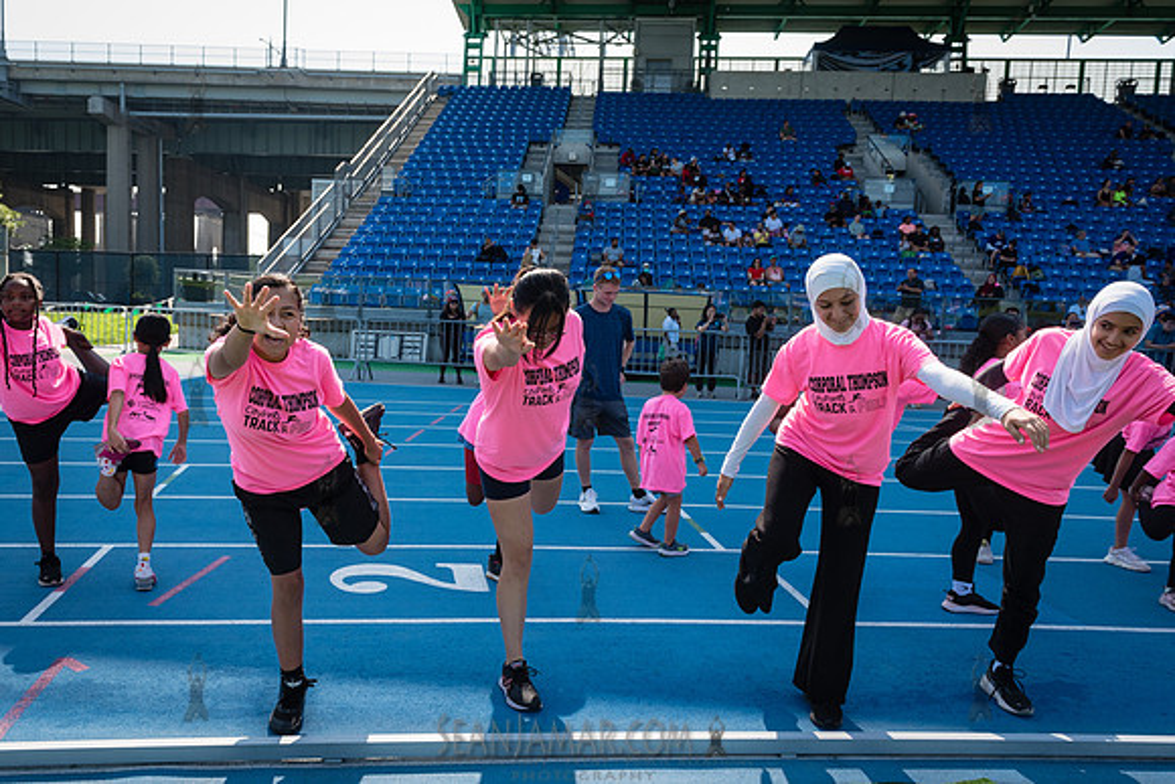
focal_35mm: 28
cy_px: 394
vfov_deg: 46.9
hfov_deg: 65.9
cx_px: 517
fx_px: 903
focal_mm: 24
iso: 400
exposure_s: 1/640
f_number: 5.6
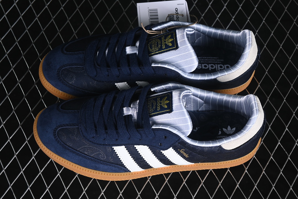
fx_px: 621
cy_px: 100
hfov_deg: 27.0
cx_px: 149
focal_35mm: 75
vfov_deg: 18.2
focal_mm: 50
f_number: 6.3
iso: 160
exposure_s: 1/60
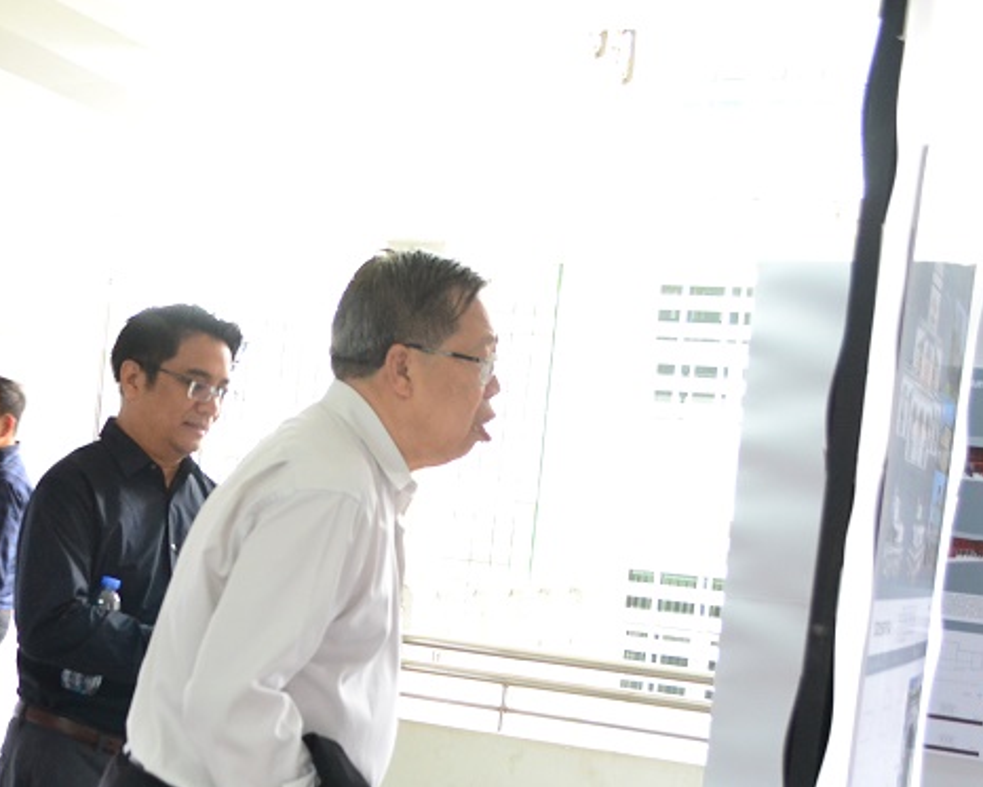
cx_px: 194
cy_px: 526
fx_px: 1688
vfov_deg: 26.1
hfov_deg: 31.6
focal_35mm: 58
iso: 1600
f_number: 4
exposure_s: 1/50
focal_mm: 24
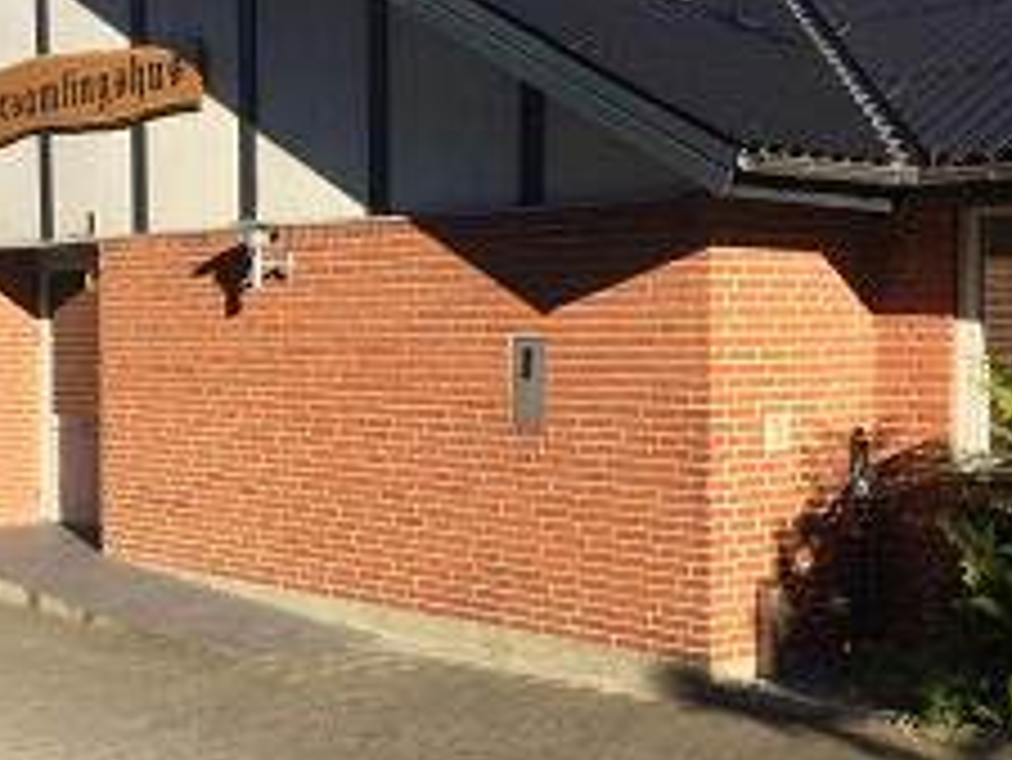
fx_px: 1814
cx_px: 351
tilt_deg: -4.9
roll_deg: -0.3
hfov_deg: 31.0
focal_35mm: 62
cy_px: 384
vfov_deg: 23.7
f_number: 2.4
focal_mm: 3.3
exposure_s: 1/886
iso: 25
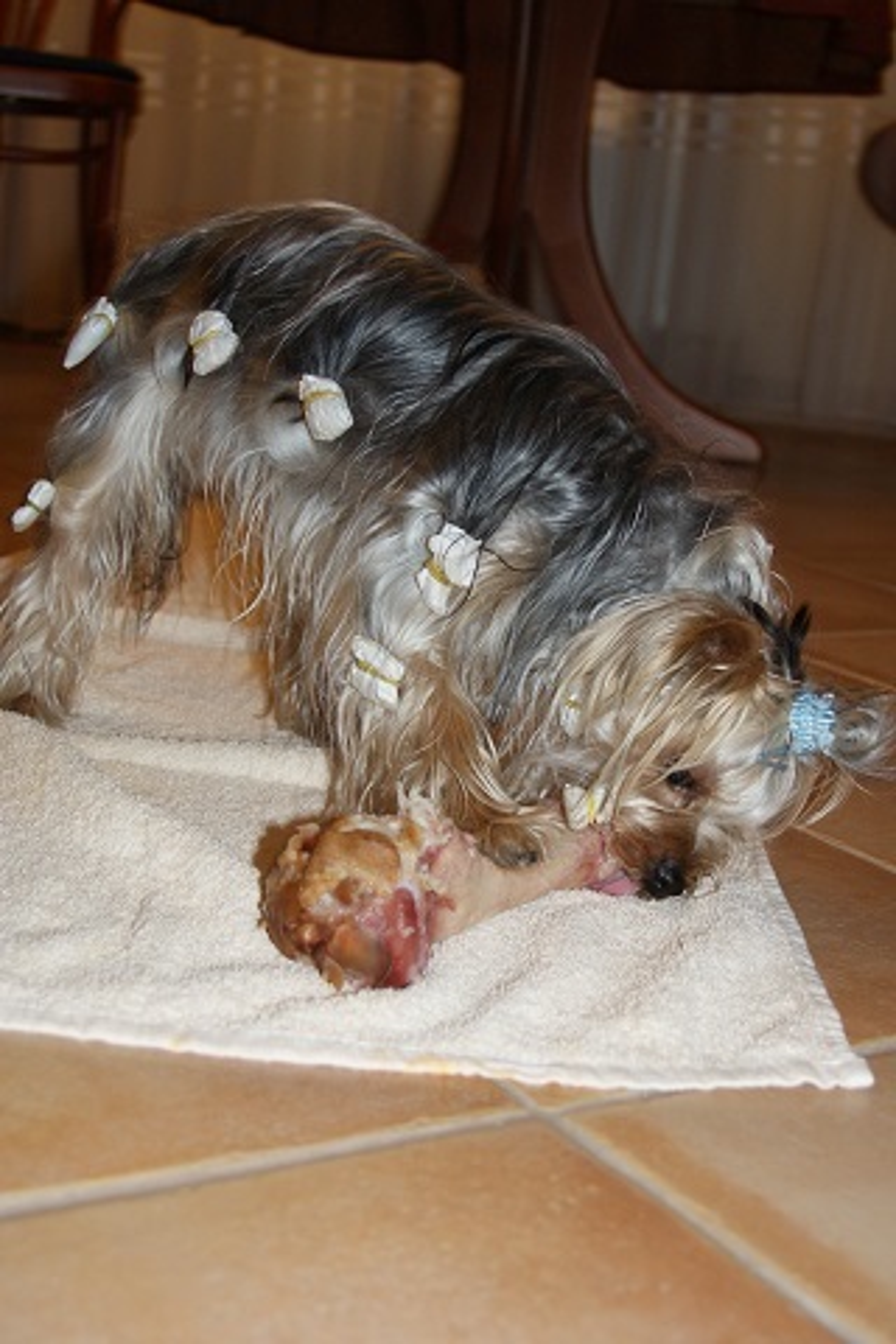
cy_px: 672
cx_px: 448
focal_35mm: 52
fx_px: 1960
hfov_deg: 25.8
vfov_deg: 37.9
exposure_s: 1/60
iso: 400
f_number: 5.6
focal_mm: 35
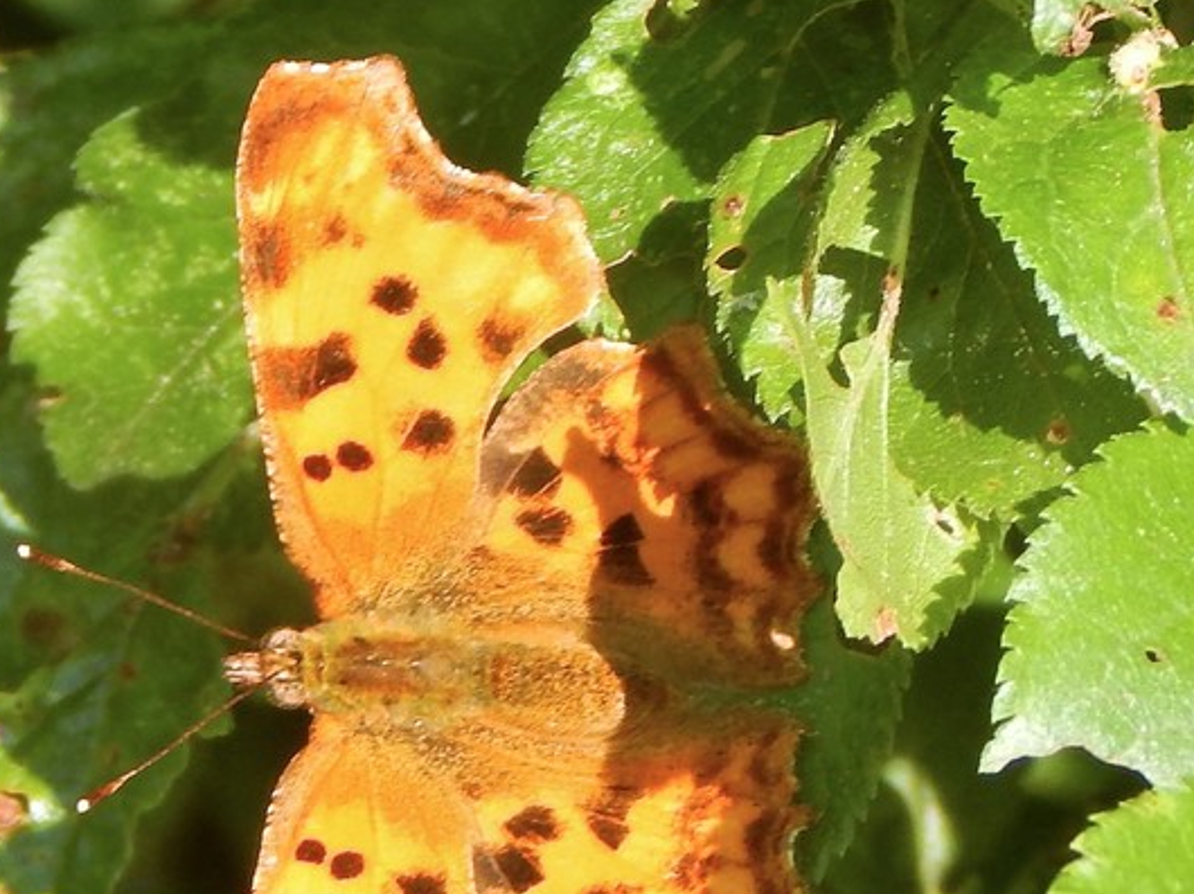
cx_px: 461
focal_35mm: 293
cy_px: 662
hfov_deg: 6.8
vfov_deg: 5.1
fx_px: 10102
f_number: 5.3
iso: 125
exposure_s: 1/125
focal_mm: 32.8
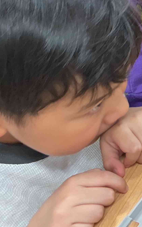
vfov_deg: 21.8
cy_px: 21
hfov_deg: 12.1
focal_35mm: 93
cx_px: 307
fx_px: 576
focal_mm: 3
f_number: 1.8
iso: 40
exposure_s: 1/60
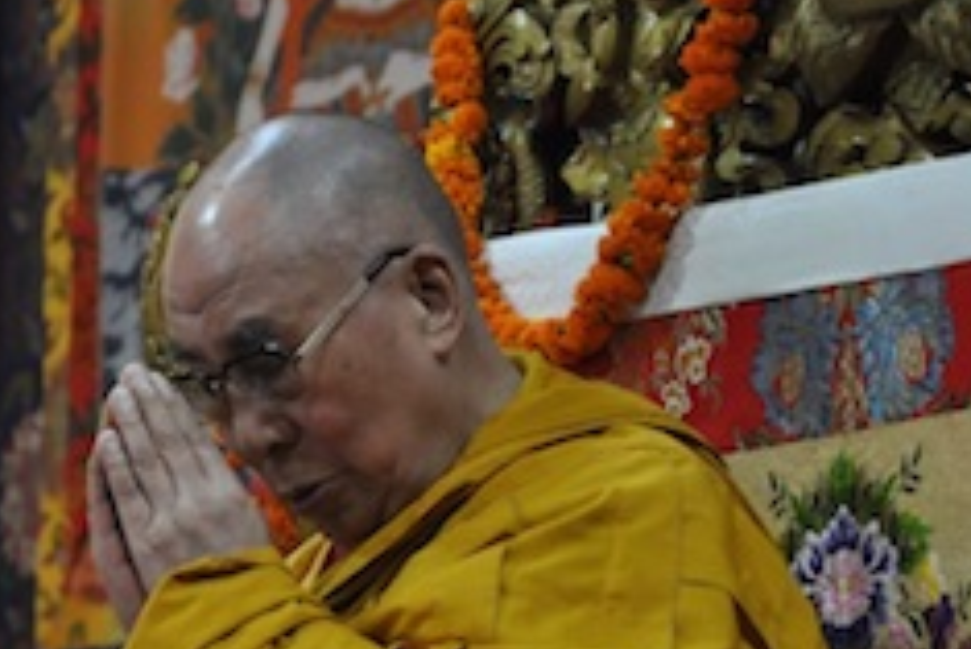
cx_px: -79
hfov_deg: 5.1
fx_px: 10829
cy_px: 655
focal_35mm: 401
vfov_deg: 3.4
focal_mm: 105
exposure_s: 1/15
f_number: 5.6
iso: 1250
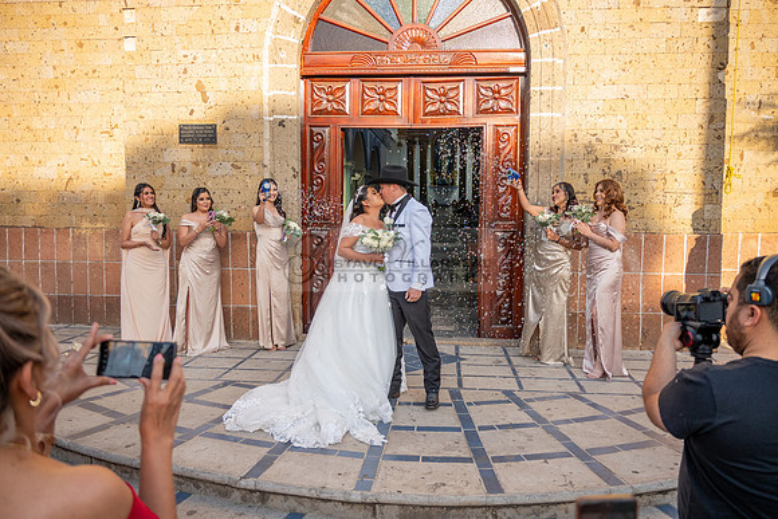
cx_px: 389
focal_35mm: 28
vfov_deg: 46.4
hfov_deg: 65.5
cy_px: 260
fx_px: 605
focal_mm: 28
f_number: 4
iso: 1000
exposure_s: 1/1600
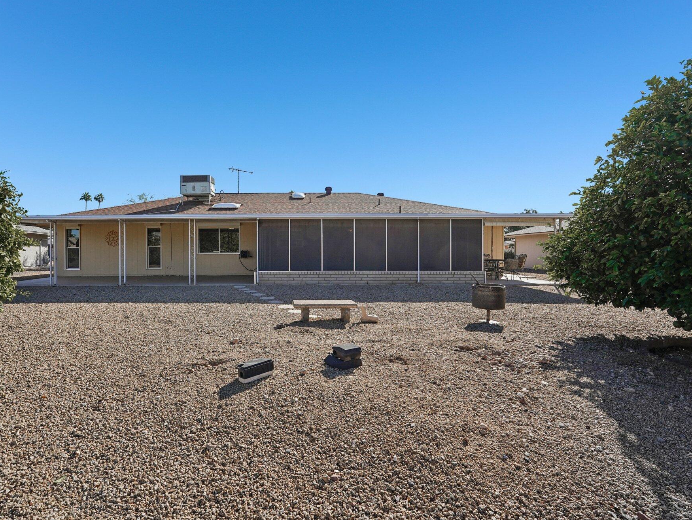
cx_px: 293
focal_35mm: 18
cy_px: 250
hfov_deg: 87.1
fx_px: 360
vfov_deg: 71.6
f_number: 8
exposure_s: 1/1250
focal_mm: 16
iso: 400
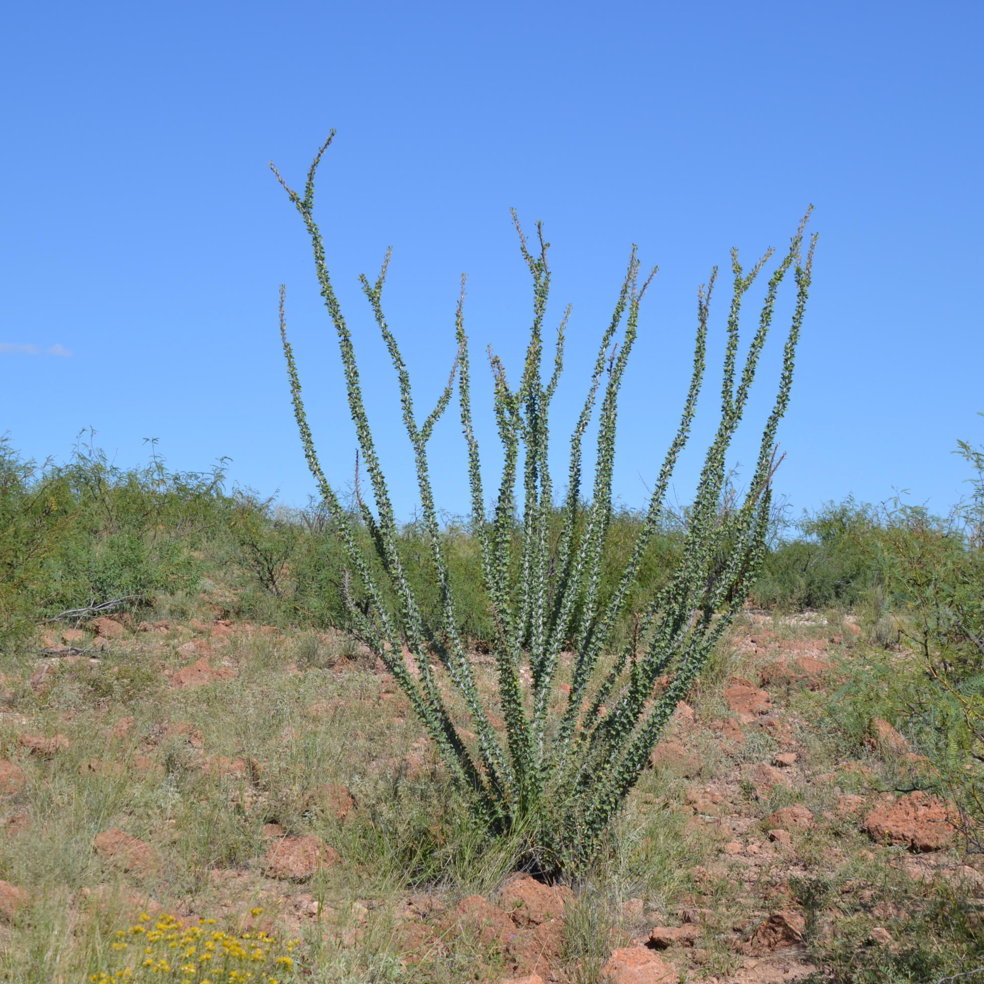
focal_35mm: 73
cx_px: 454
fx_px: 2348
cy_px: 492
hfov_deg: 23.7
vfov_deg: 23.7
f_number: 8
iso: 100
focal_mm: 38
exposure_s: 1/250
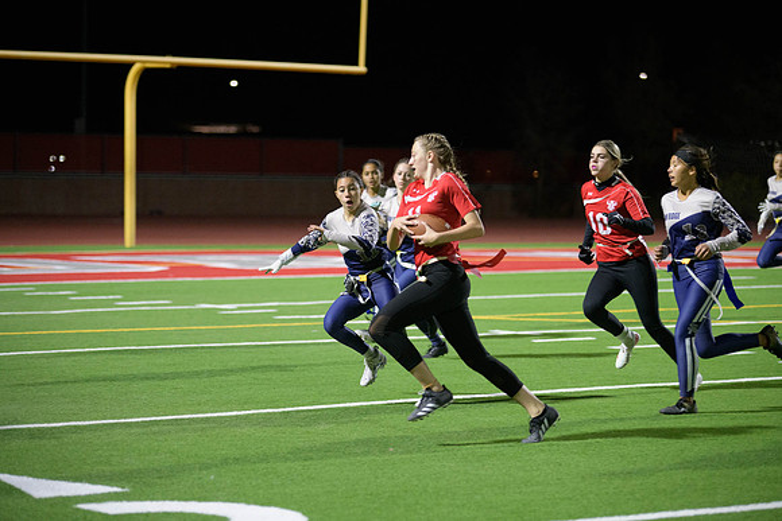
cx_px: 391
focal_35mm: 120
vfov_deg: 11.4
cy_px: 260
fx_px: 2607
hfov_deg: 17.1
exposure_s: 1/640
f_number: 2.8
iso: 4500
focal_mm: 120
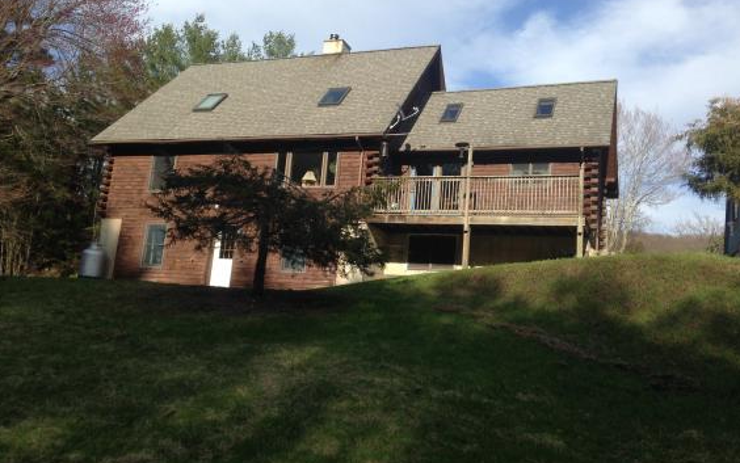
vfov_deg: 35.3
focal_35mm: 36
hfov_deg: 54.0
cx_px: 371
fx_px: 726
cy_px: 210
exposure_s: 1/1004
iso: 50
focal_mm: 4.12
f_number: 2.4
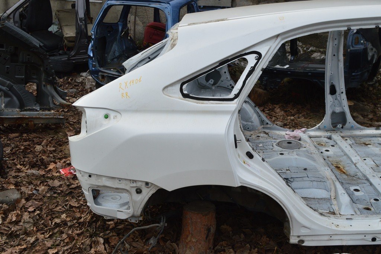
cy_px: 127
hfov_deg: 55.1
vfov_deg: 38.3
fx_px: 365
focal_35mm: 34
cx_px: 190
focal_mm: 23
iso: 400
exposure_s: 1/200
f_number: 10
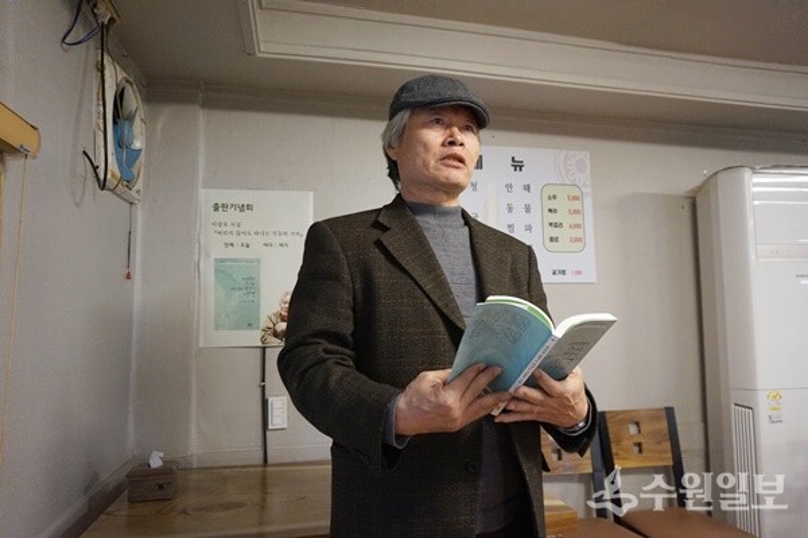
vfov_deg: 53.1
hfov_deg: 73.8
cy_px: 269
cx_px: 404
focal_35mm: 24
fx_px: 538
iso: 2500
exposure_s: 1/160
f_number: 3.5
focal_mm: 16
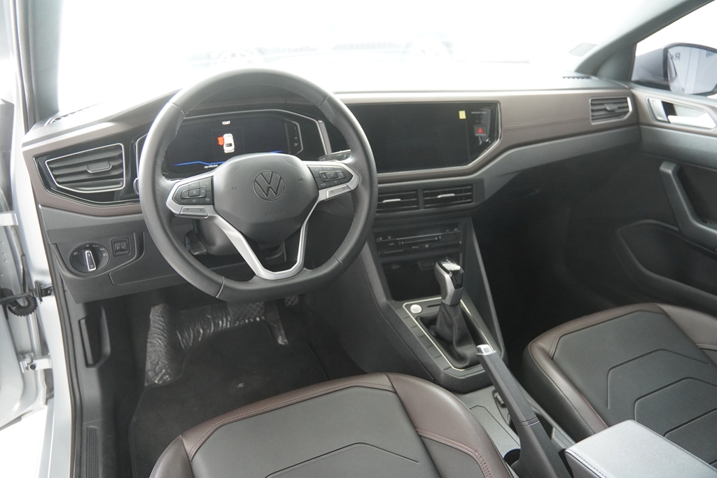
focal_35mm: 26
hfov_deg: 70.4
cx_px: 358
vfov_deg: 50.4
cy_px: 239
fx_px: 508
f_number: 2.8
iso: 1600
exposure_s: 1/160
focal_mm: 17
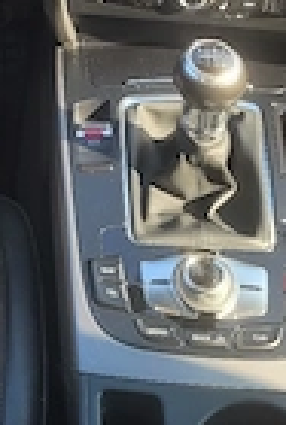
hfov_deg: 17.2
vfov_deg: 23.3
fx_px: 913
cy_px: -128
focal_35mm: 77
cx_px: -24
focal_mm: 5.4
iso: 40
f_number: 1.8
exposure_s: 1/227
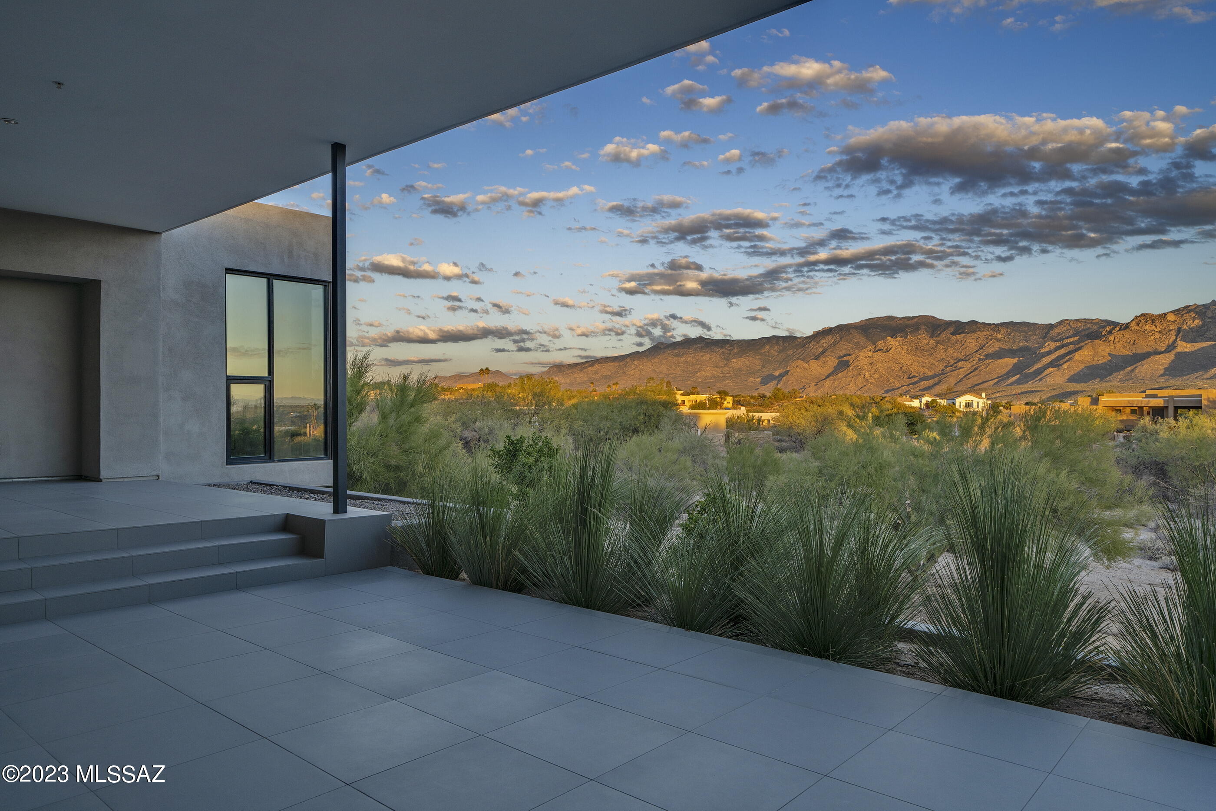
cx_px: 608
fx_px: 811
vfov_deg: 53.1
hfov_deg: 73.8
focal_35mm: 24
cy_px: 406
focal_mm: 24
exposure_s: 1/30
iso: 100
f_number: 9
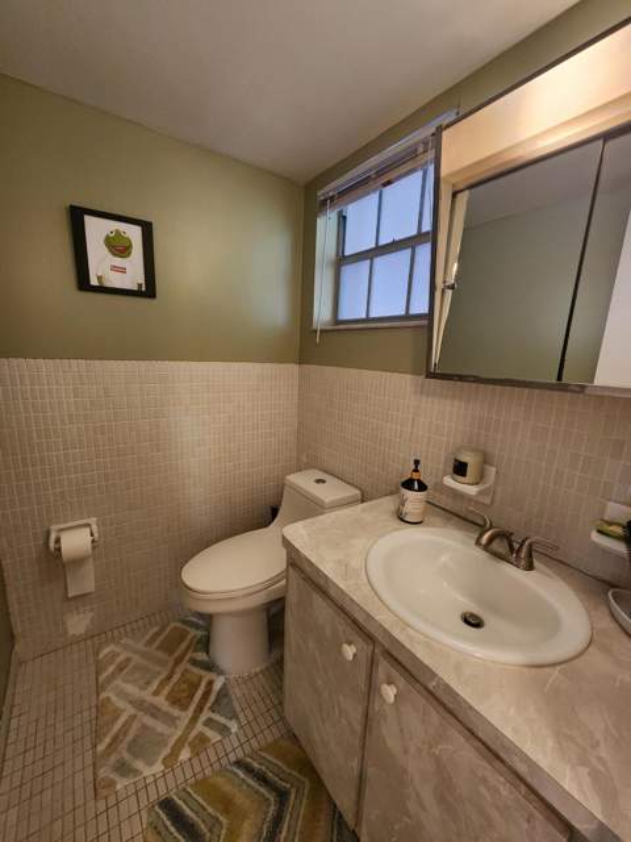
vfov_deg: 106.2
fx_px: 316
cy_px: 421
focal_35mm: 13
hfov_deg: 89.9
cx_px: 316
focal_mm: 2.2
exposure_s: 1/30
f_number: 2.2
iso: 400
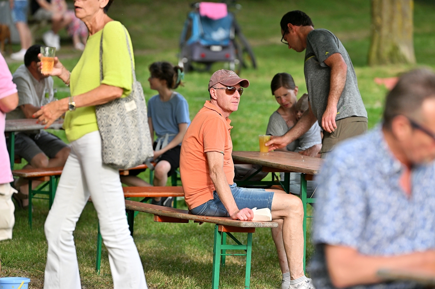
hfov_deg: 10.3
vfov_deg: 6.9
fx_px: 2415
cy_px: 144
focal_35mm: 200
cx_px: 218
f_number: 4
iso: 320
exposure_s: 1/1000
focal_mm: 200
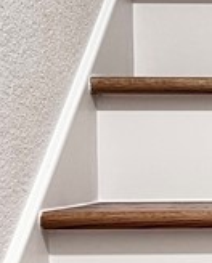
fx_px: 1235
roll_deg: +0.1
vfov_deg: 12.1
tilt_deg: -2.4
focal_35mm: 158
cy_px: 200
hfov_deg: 9.1
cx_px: 446
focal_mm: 5.7
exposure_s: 1/60
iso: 80
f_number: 1.5
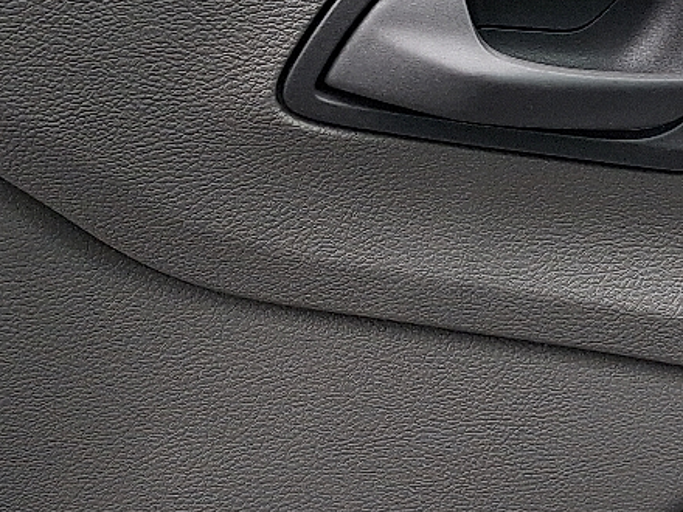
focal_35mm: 91
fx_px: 1795
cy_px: 79
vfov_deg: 16.1
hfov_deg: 21.5
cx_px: 369
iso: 34
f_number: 1.8
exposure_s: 1/100
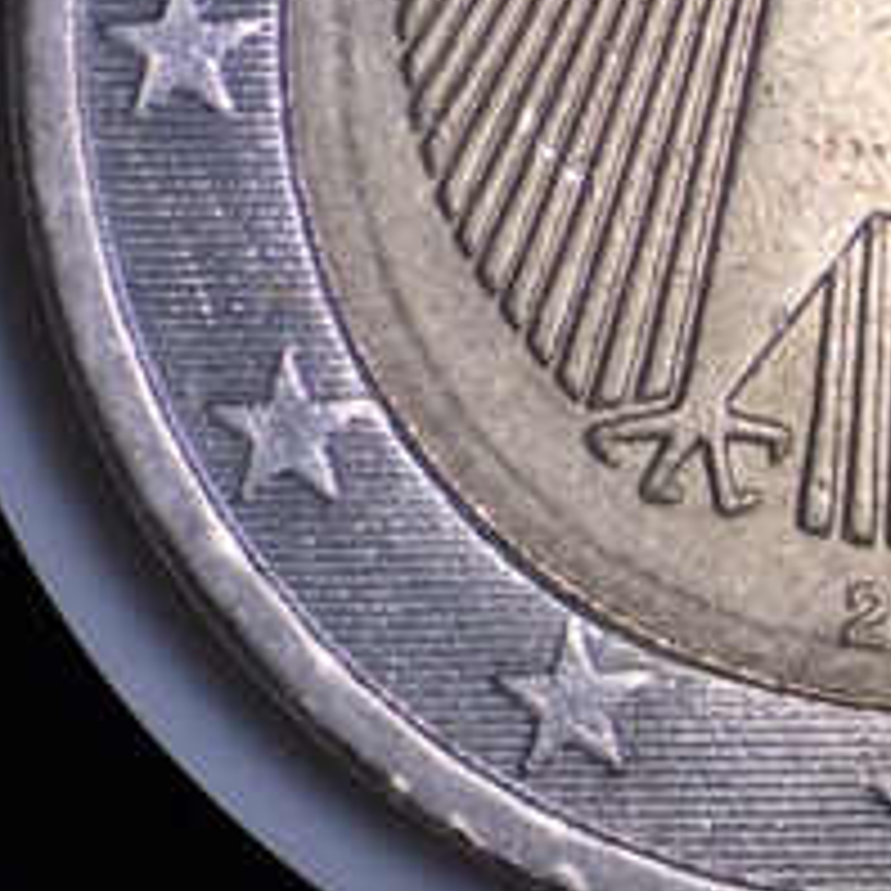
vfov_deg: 20.5
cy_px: 108
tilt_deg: -43.6
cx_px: 819
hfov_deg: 20.4
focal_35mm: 83
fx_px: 2417
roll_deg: -3.0
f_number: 2.2
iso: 40
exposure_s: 1/120
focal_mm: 4.15
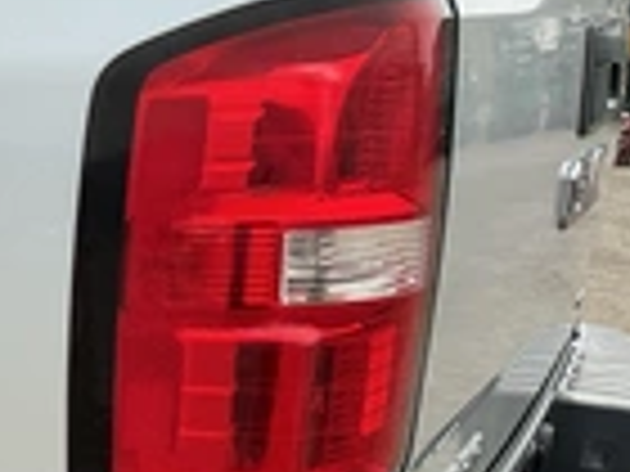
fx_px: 1456
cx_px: -261
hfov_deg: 21.3
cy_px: 494
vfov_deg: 17.9
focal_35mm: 80
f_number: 1.8
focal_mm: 3
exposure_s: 1/978
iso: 25
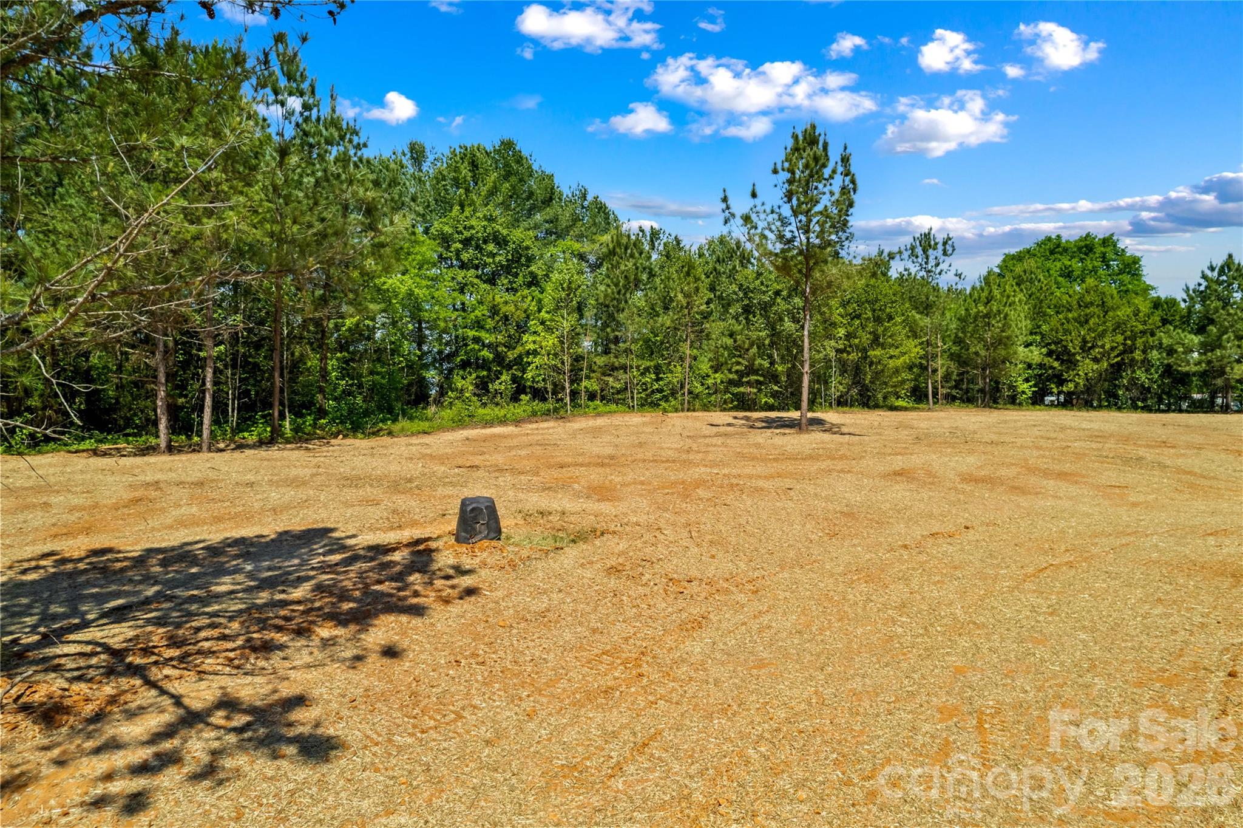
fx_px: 759
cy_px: 414
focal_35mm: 22
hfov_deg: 78.6
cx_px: 622
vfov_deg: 57.2
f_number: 2.8
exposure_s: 1/1500
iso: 110
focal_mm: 8.38
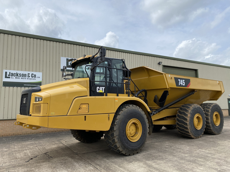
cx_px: 115
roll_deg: +1.1
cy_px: 86
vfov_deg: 53.1
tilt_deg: +9.9
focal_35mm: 26
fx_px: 173
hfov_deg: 67.3
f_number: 1.8
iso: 32
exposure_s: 1/3205
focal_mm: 4.25
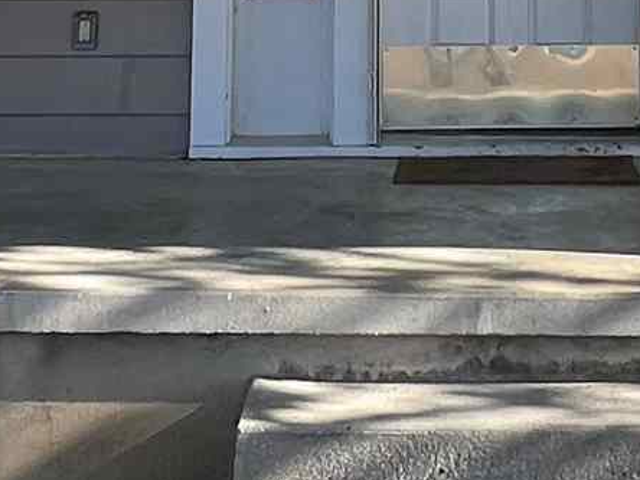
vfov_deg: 14.2
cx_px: 447
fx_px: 1664
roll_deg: +0.2
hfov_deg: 21.7
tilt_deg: +10.4
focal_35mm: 90
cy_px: -434
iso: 32
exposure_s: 1/292
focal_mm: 1.57
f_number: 1.8
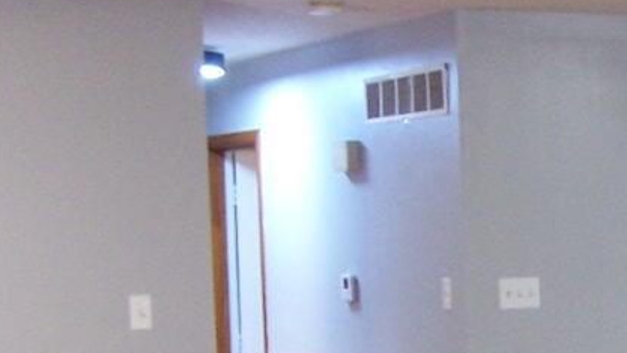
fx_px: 2561
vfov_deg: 7.8
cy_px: 517
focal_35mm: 154
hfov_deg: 13.5
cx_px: 795
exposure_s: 1/8
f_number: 2.8
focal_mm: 6.3
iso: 140
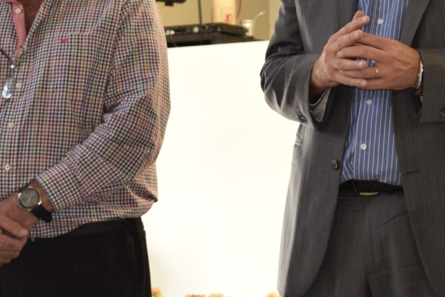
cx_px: 410
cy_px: 33
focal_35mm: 124
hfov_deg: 16.3
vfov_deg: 11.0
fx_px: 1533
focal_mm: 34
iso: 1600
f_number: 4.5
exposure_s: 1/60
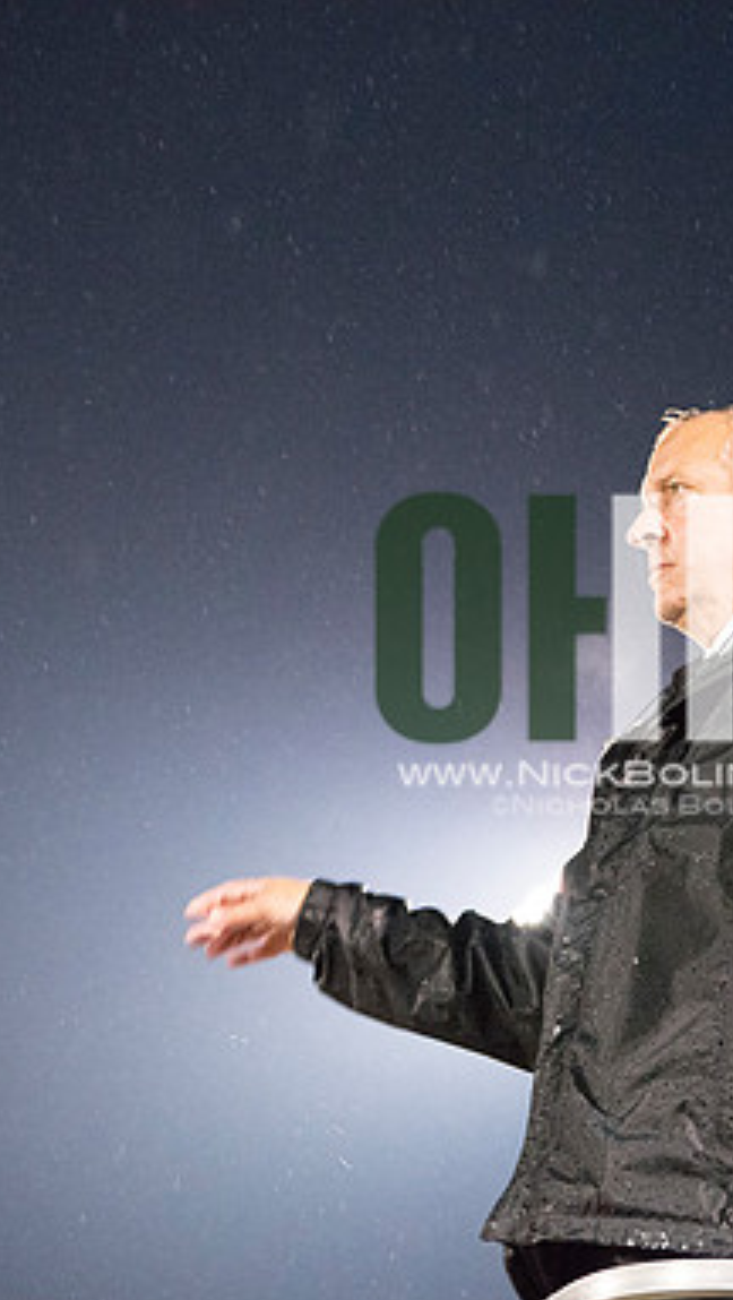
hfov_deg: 10.9
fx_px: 3828
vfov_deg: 19.3
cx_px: 631
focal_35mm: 111
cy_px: 653
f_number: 5.6
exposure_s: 1/200
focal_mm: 70
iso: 5000
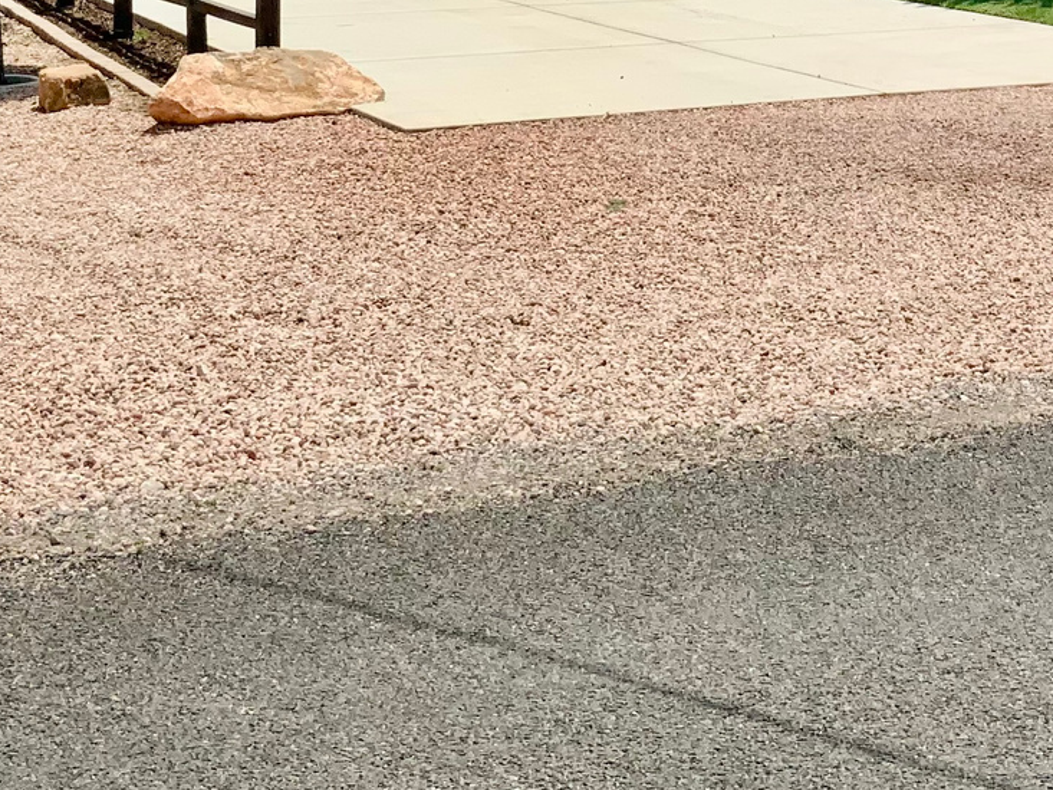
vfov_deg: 17.2
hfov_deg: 24.0
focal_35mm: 81
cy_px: -205
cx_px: 737
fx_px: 2464
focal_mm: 3
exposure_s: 1/3534
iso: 20
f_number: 1.8
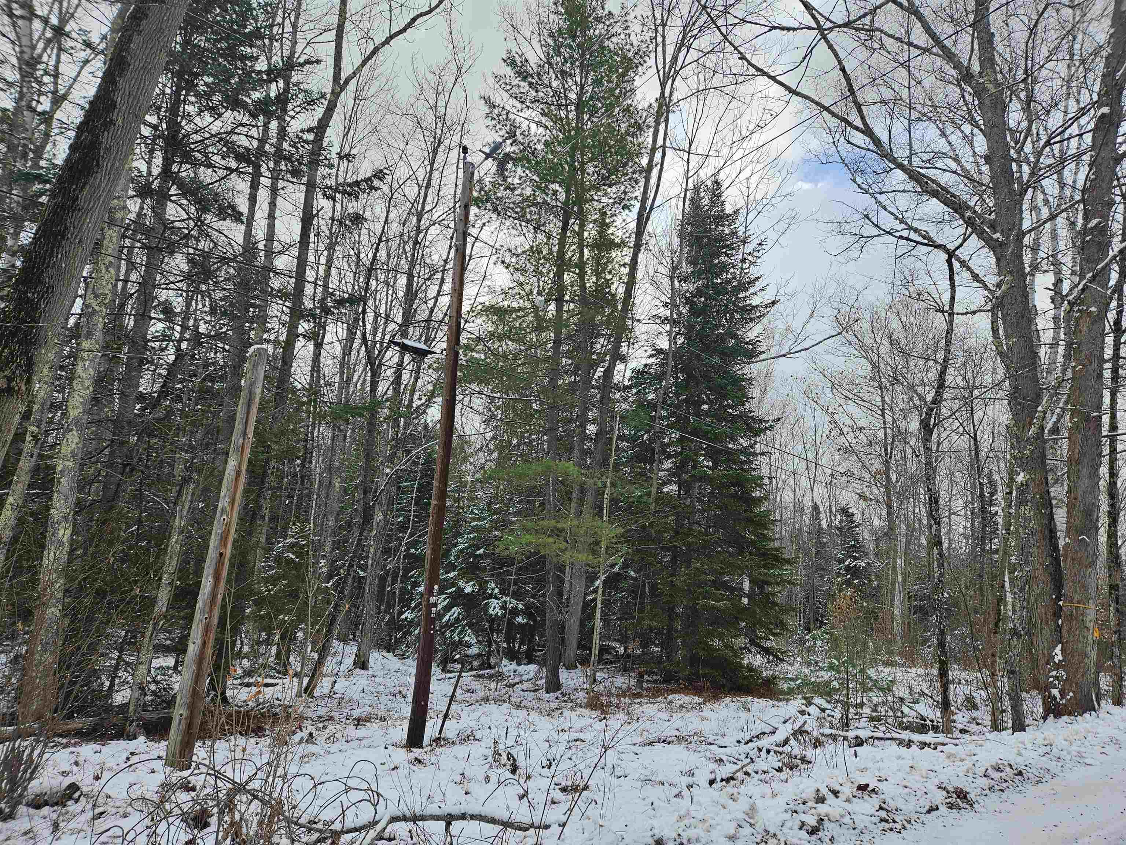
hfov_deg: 73.9
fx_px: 748
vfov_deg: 58.9
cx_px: 563
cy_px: 422
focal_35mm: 23
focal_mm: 5.4
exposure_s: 1/516
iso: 32
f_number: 1.8
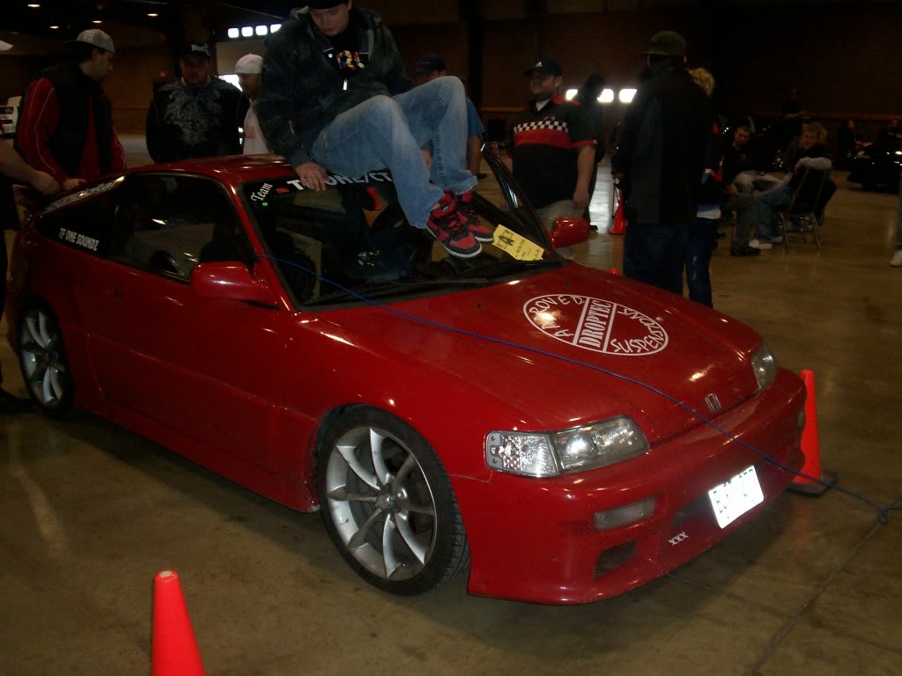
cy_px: 338
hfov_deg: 51.4
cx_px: 451
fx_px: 938
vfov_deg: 39.7
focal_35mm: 36
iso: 140
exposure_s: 1/64
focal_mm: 5.9
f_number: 4.5
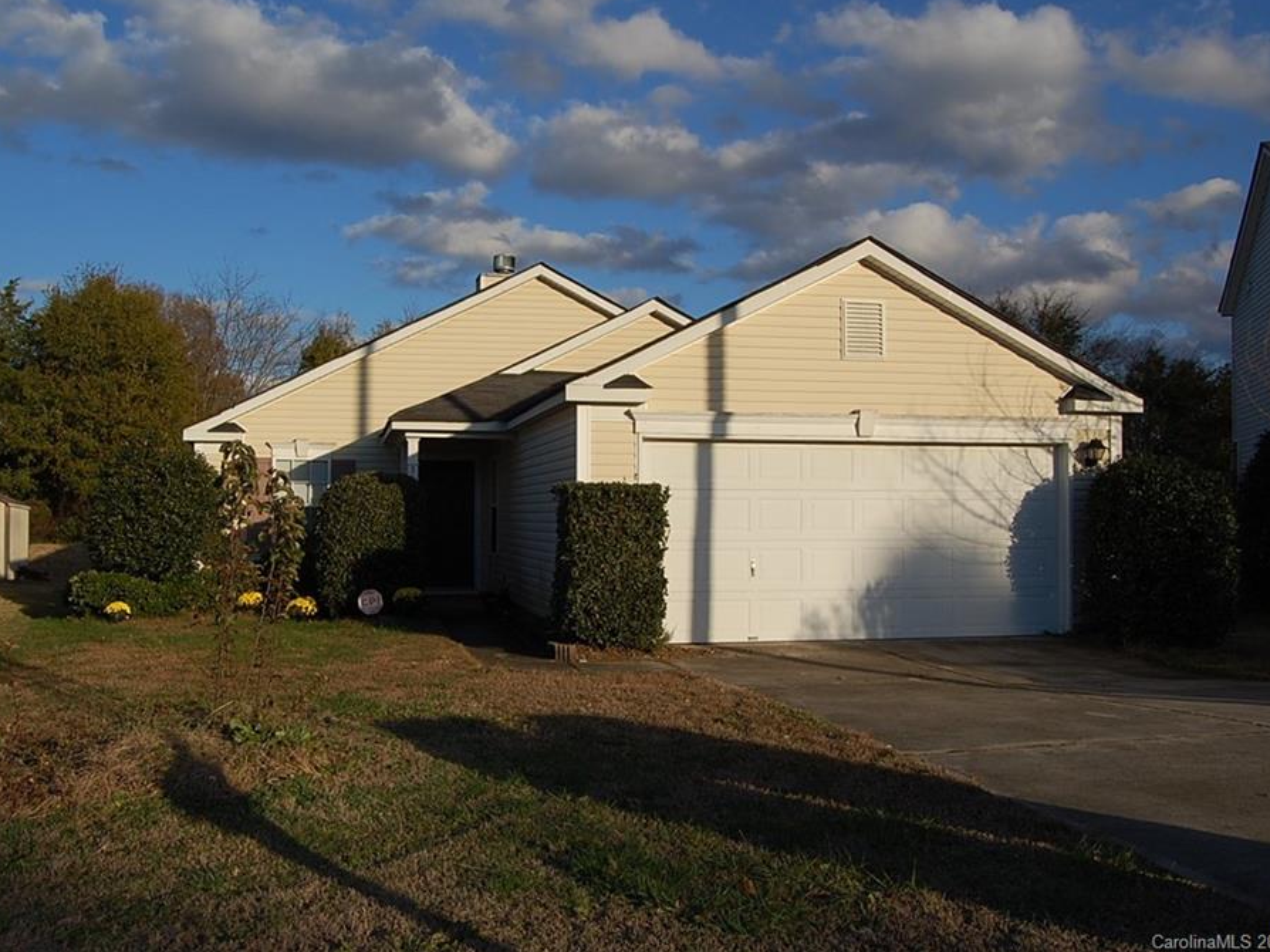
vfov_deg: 42.9
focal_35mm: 33
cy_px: 472
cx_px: 578
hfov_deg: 55.3
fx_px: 1210
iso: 200
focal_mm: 20
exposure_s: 1/400
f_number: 10
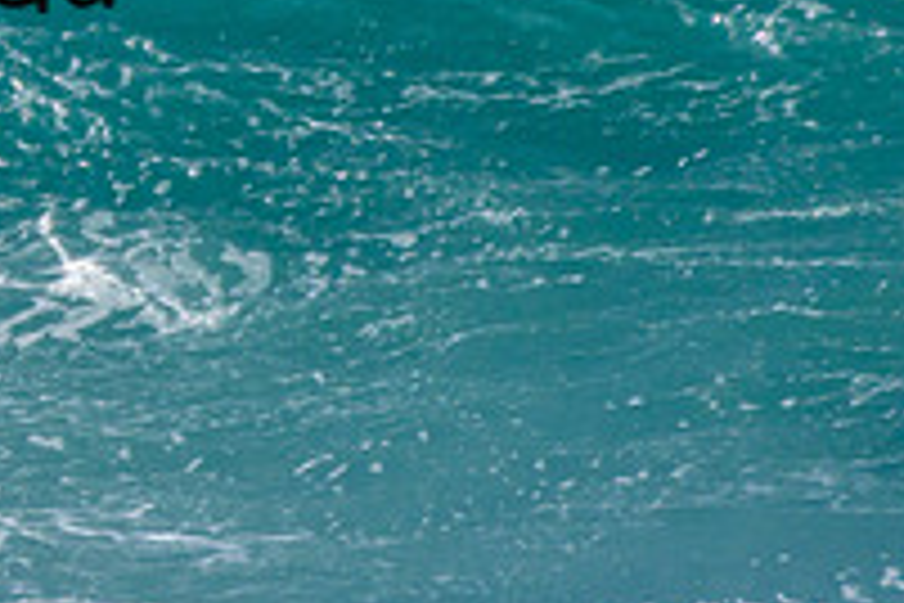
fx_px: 72540
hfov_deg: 0.7
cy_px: -97
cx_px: -360
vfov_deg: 0.5
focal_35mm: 2889
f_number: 11
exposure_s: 1/2500
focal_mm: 1000
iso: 900
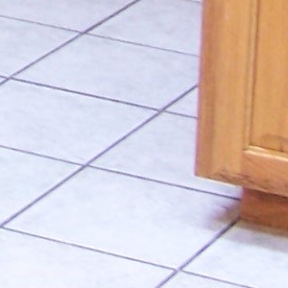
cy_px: -429
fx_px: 2344
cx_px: -240
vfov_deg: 6.6
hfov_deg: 6.8
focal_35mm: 249
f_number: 2.8
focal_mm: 6.3
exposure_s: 1/10
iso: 140
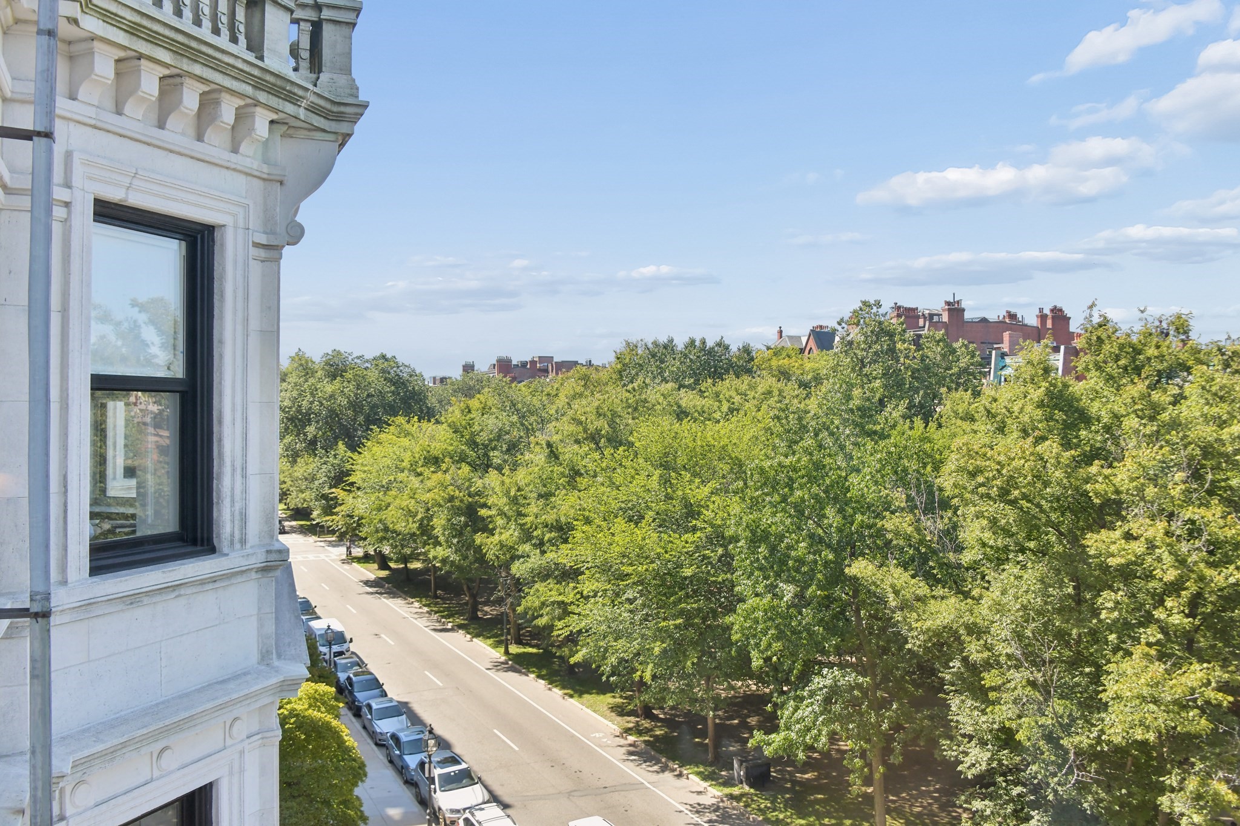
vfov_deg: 46.4
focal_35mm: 28
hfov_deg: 65.5
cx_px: 620
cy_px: 413
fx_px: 964
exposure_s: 1/640
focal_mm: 28
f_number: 9
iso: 640
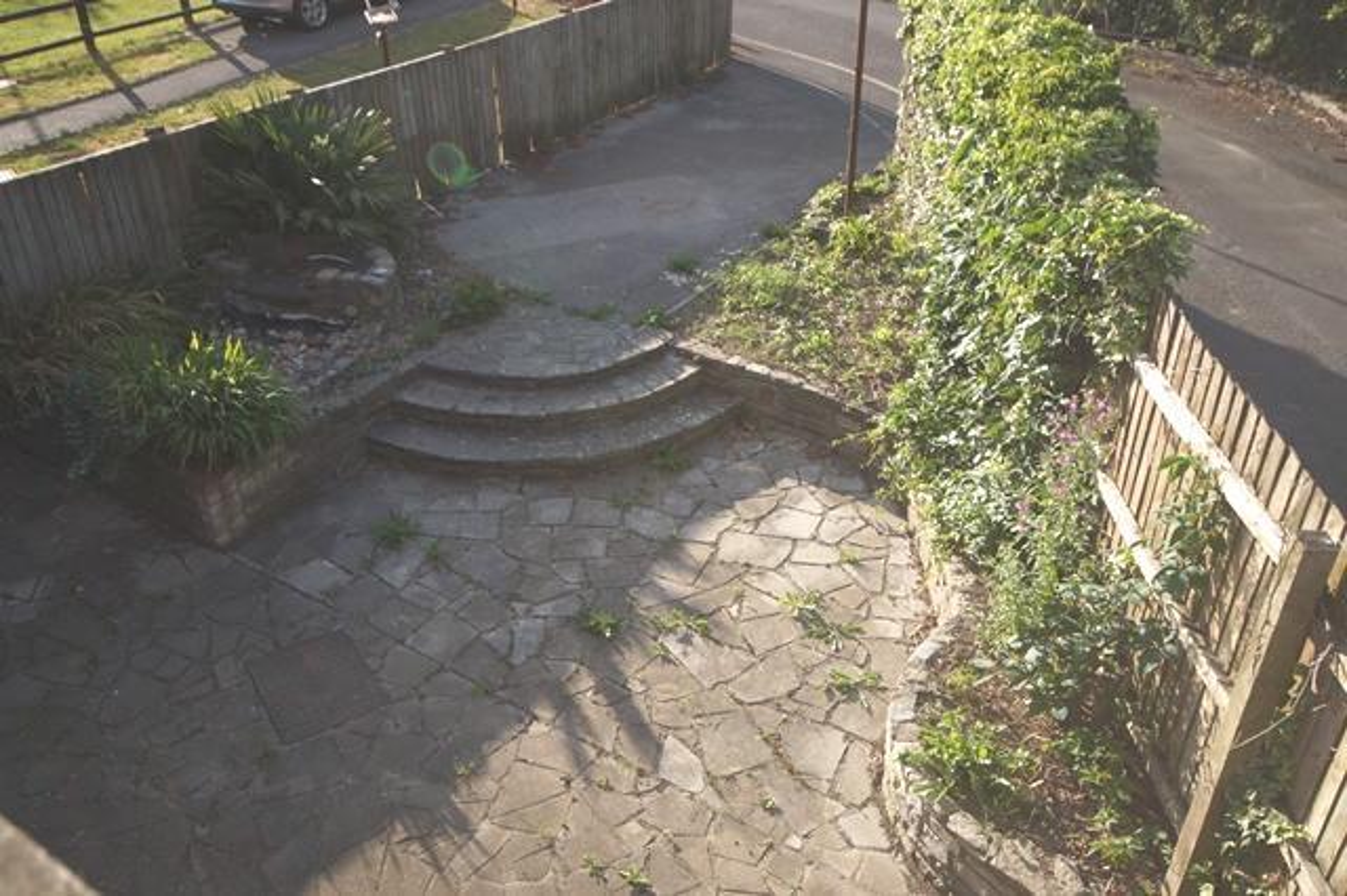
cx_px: 674
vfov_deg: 43.6
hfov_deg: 62.0
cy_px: 448
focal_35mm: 30
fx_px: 1122
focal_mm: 20
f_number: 5.6
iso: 100
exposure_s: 1/160
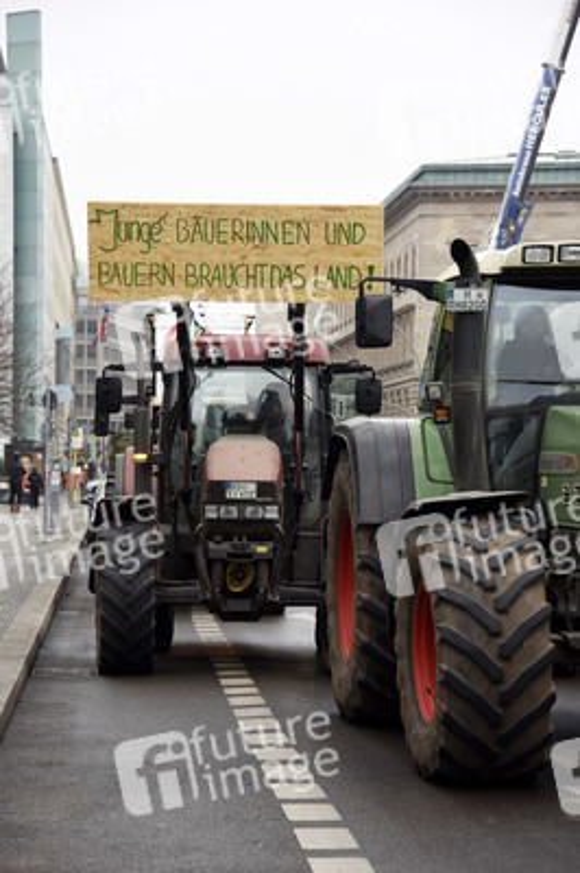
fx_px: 2227
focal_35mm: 92
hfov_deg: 14.8
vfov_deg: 22.2
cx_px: 290
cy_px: 436
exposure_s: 1/125
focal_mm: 92
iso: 320
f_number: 5.6
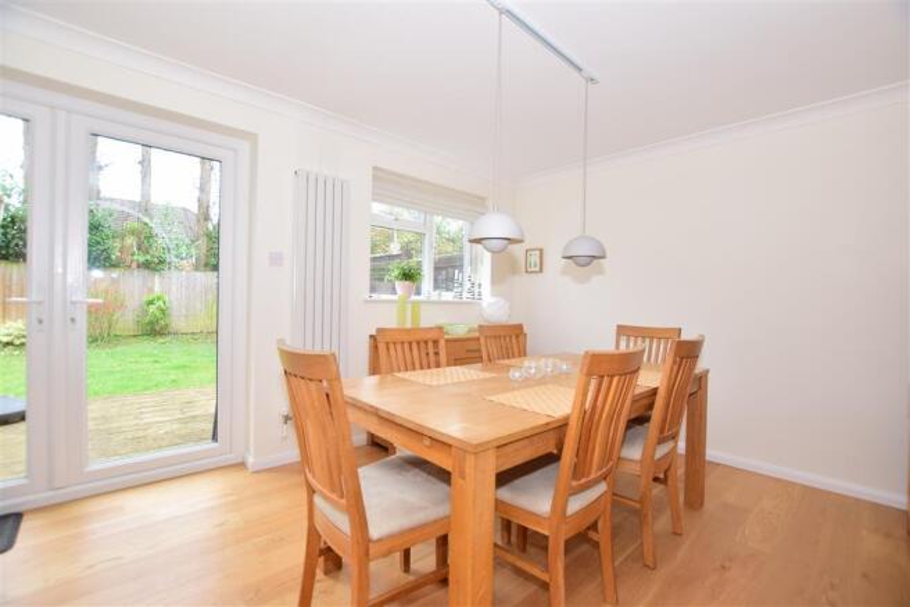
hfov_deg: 100.4
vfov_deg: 77.3
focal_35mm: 15
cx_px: 455
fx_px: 379
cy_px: 304
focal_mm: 10
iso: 200
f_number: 5
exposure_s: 1/15
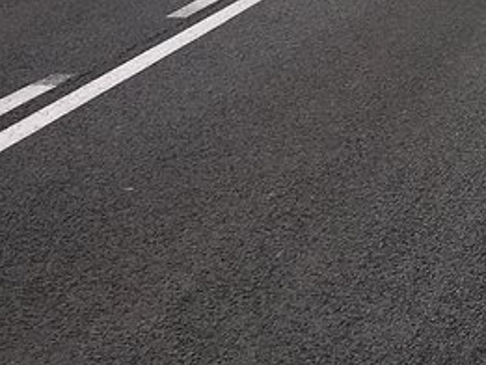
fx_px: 1405
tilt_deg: -1.0
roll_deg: -1.4
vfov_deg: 13.6
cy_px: -249
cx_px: 717
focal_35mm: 100
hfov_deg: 17.7
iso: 25
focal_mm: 4.15
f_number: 2.2
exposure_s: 1/110
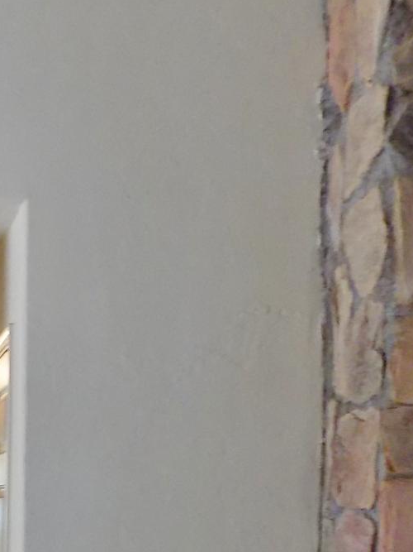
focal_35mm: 69
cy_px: 546
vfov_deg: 26.7
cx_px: -163
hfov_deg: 19.2
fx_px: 1098
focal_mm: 4
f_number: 3.1
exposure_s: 1/30
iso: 250
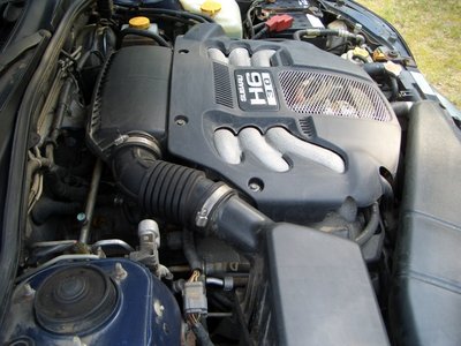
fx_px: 466
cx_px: 230
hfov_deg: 52.6
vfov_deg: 40.7
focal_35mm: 35
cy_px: 173
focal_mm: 5.8
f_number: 2.6
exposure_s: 1/60
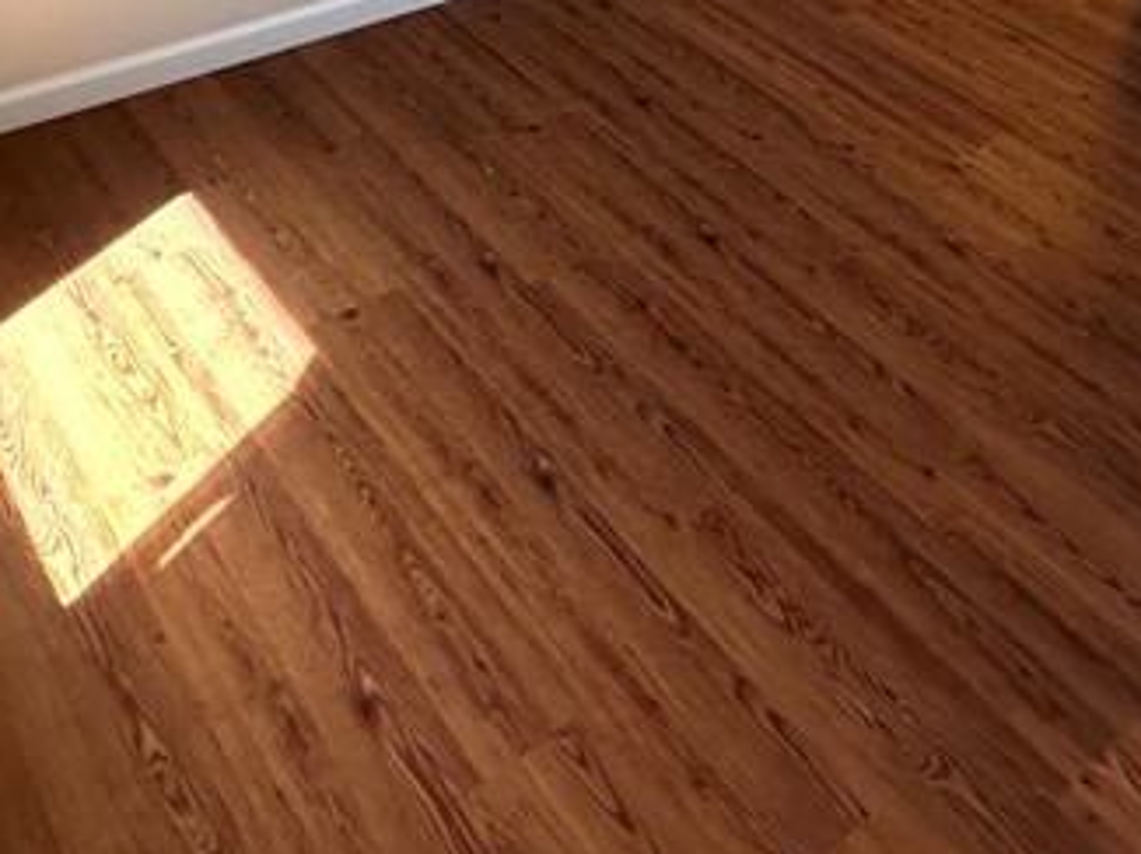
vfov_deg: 27.1
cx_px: 892
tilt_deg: -15.4
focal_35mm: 44
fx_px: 1449
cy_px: -280
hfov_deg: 41.4
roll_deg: -5.0
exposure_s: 1/60
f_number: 2.2
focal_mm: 2.22
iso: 200
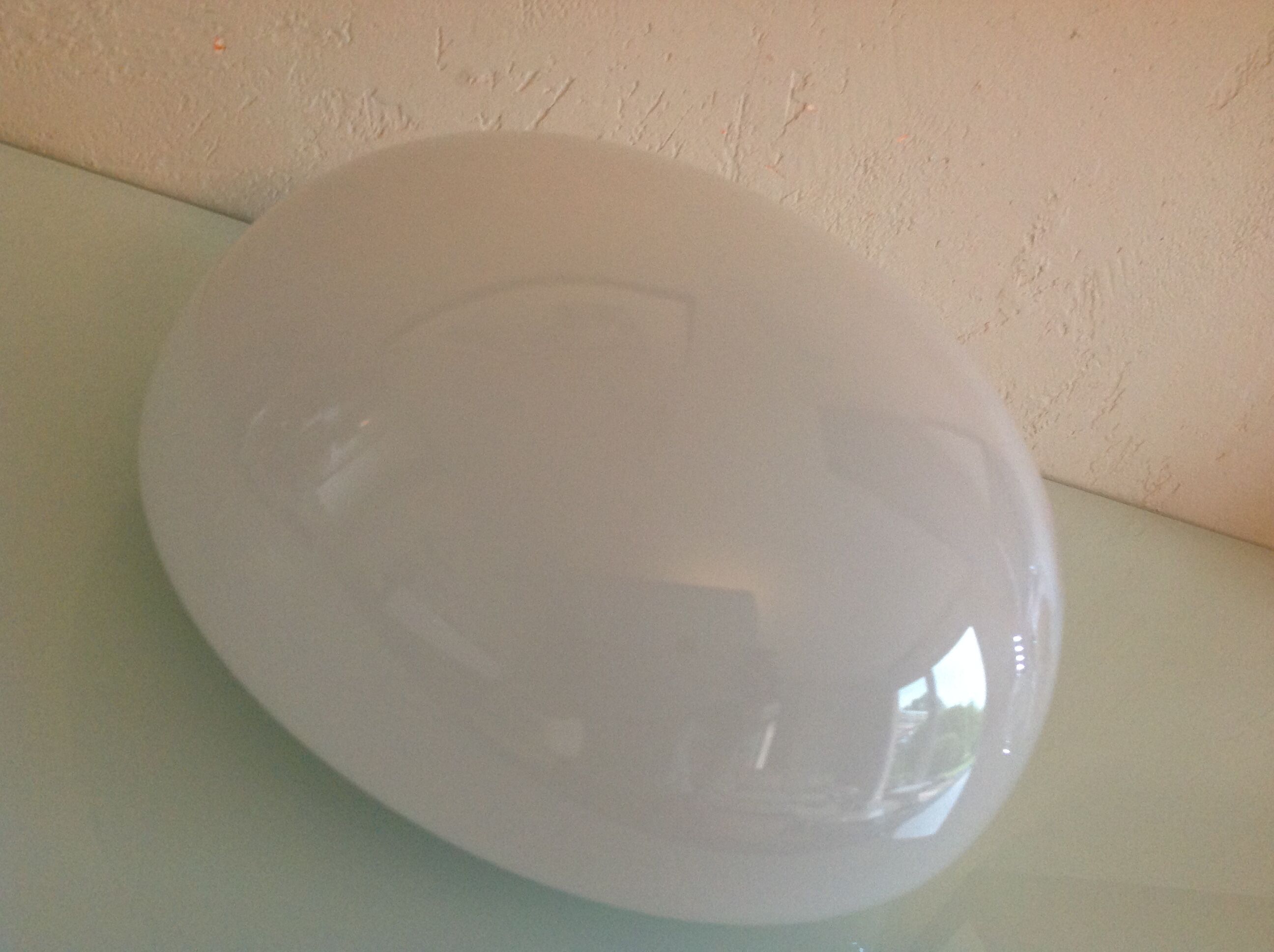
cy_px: 476
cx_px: 637
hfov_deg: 52.7
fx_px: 1286
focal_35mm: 35
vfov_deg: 40.6
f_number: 2.4
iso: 200
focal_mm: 4.28
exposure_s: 1/17
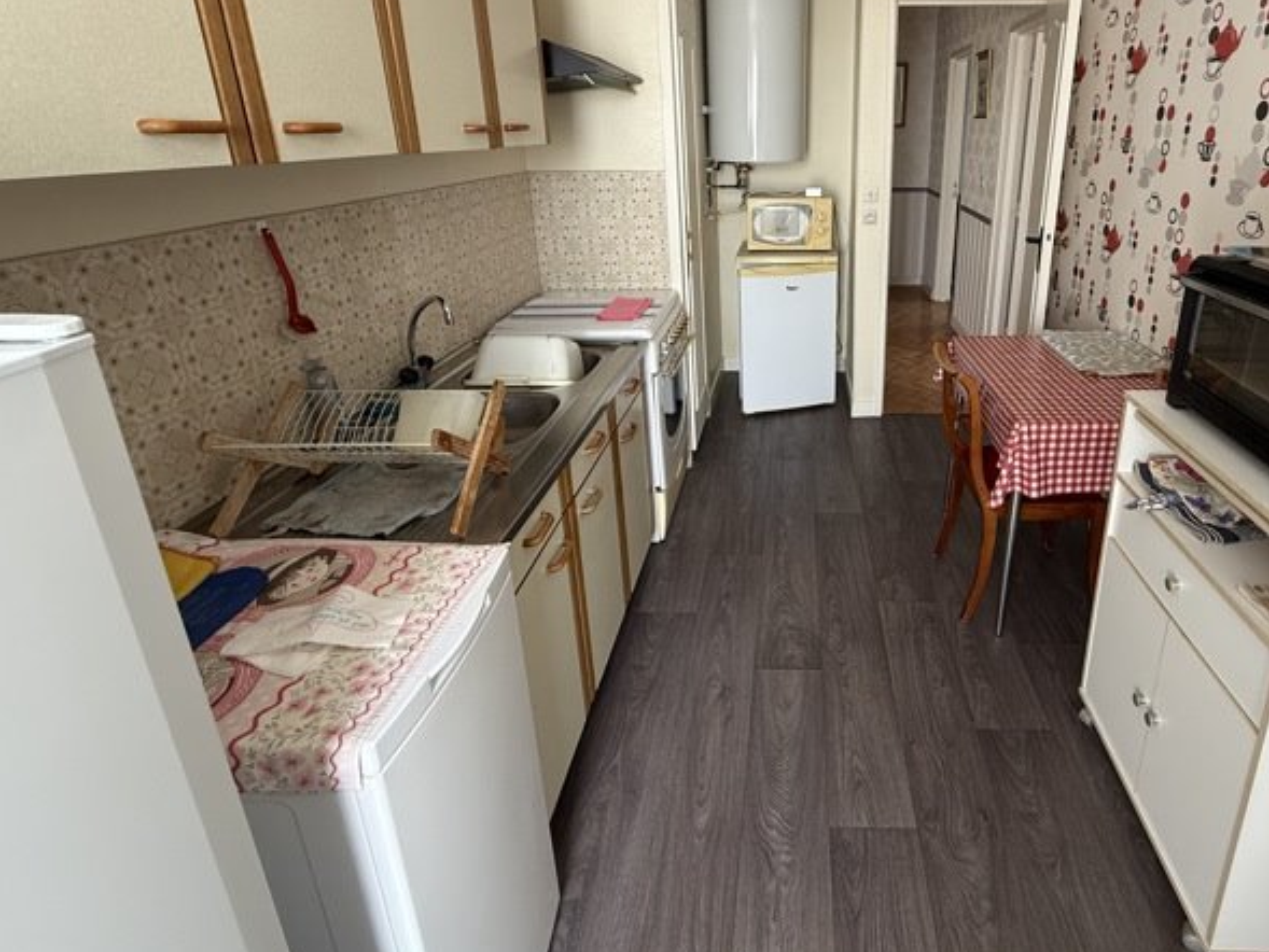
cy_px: 351
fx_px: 697
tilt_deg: -16.1
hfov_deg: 83.1
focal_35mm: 19
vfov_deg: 67.5
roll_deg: -0.1
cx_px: 789
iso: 160
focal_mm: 2.22
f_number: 2.2
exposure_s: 1/99
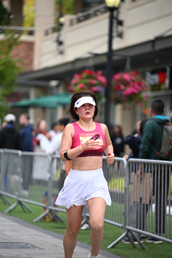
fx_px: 1146
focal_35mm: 160
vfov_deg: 12.8
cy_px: 129
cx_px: 86
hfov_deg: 8.6
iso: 640
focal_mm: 160
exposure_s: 1/2000
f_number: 2.8
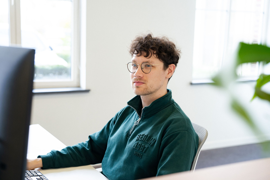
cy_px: 90
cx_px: 135
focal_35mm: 51
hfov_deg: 39.1
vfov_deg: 26.6
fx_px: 380
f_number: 2.8
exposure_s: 1/400
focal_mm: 50
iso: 1000
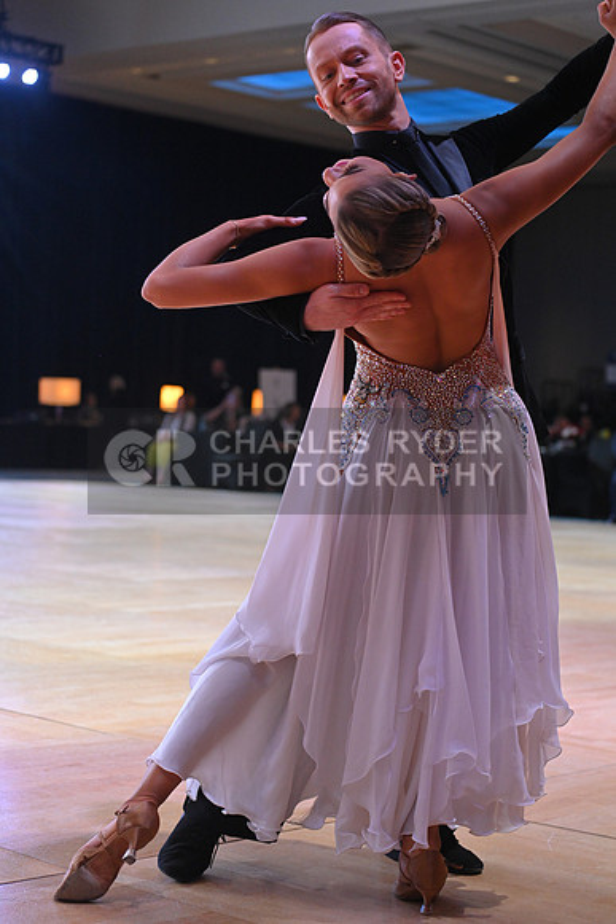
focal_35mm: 70
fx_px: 1795
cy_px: 462
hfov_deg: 19.5
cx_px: 308
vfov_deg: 28.8
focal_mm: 70
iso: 2000
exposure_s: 1/250
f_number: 4
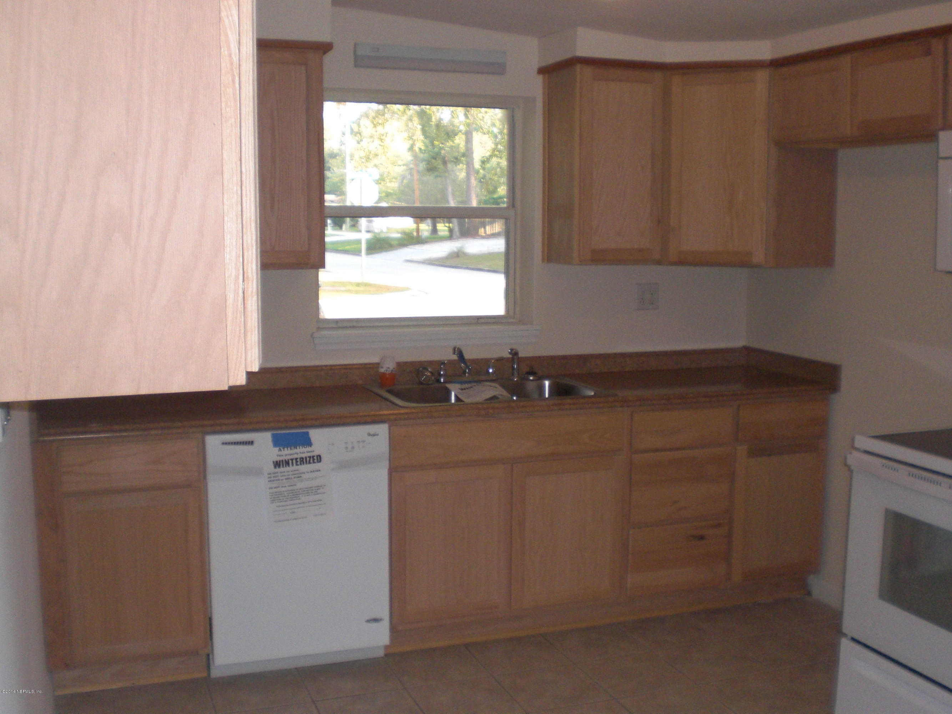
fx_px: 1045
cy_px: 357
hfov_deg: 49.0
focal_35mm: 38
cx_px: 476
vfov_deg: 37.7
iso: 200
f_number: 3.1
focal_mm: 6.3
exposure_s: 1/60
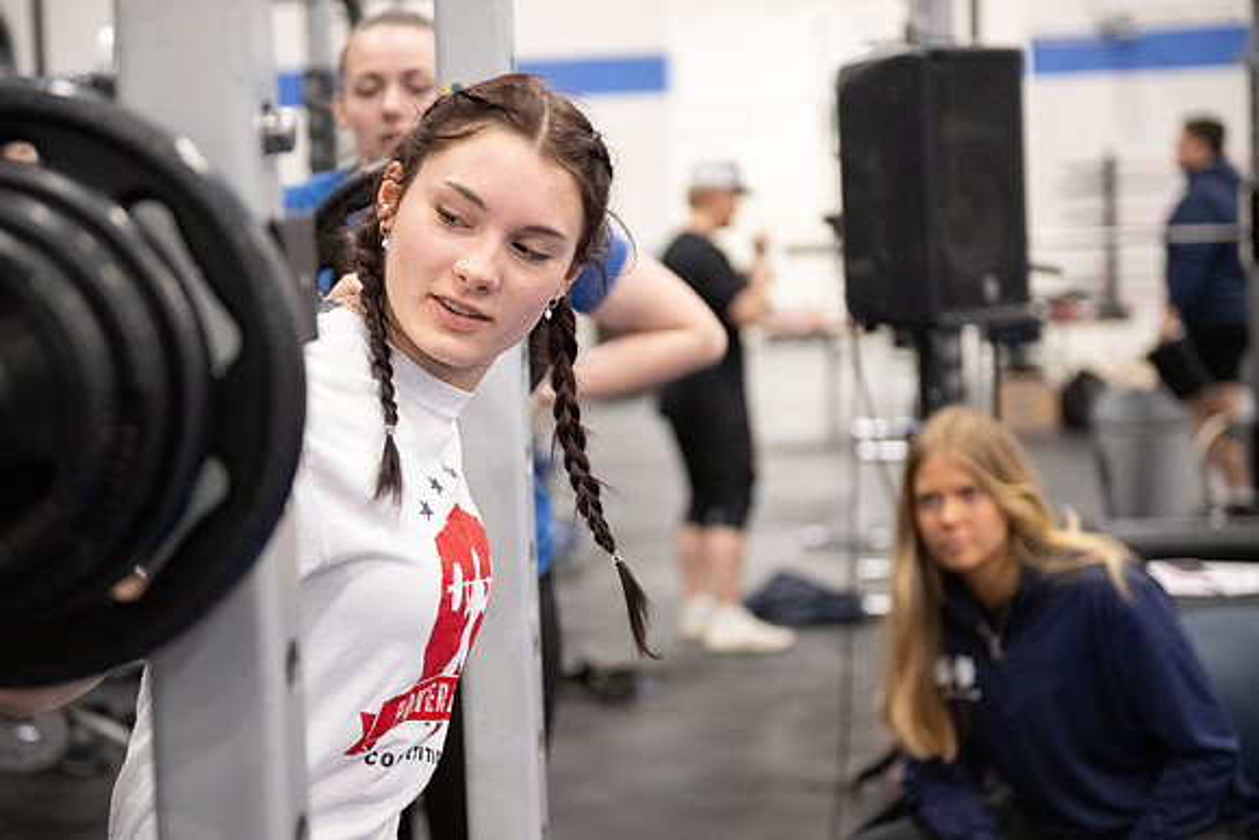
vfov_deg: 19.5
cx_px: 630
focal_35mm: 70
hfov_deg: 28.8
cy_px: 420
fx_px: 2449
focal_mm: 70
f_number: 2.8
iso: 6400
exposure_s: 1/200
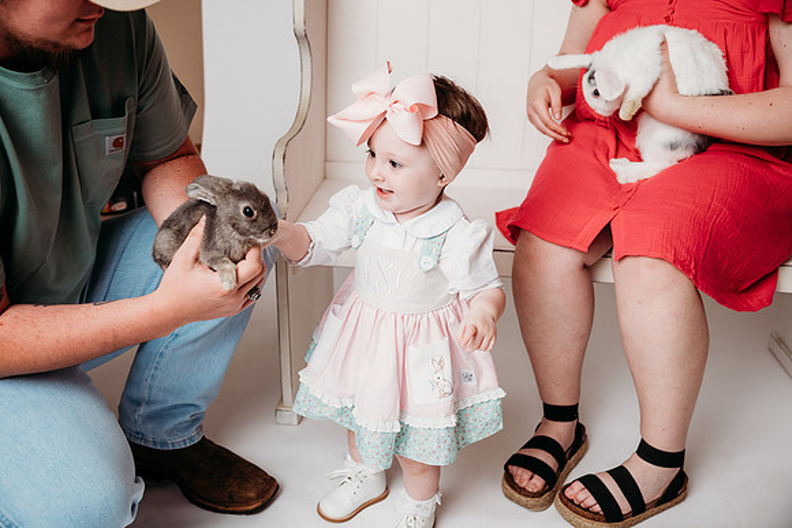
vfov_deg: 37.9
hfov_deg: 54.4
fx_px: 770
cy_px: 264
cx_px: 396
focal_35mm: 35
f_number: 4
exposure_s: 1/200
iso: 100
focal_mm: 35
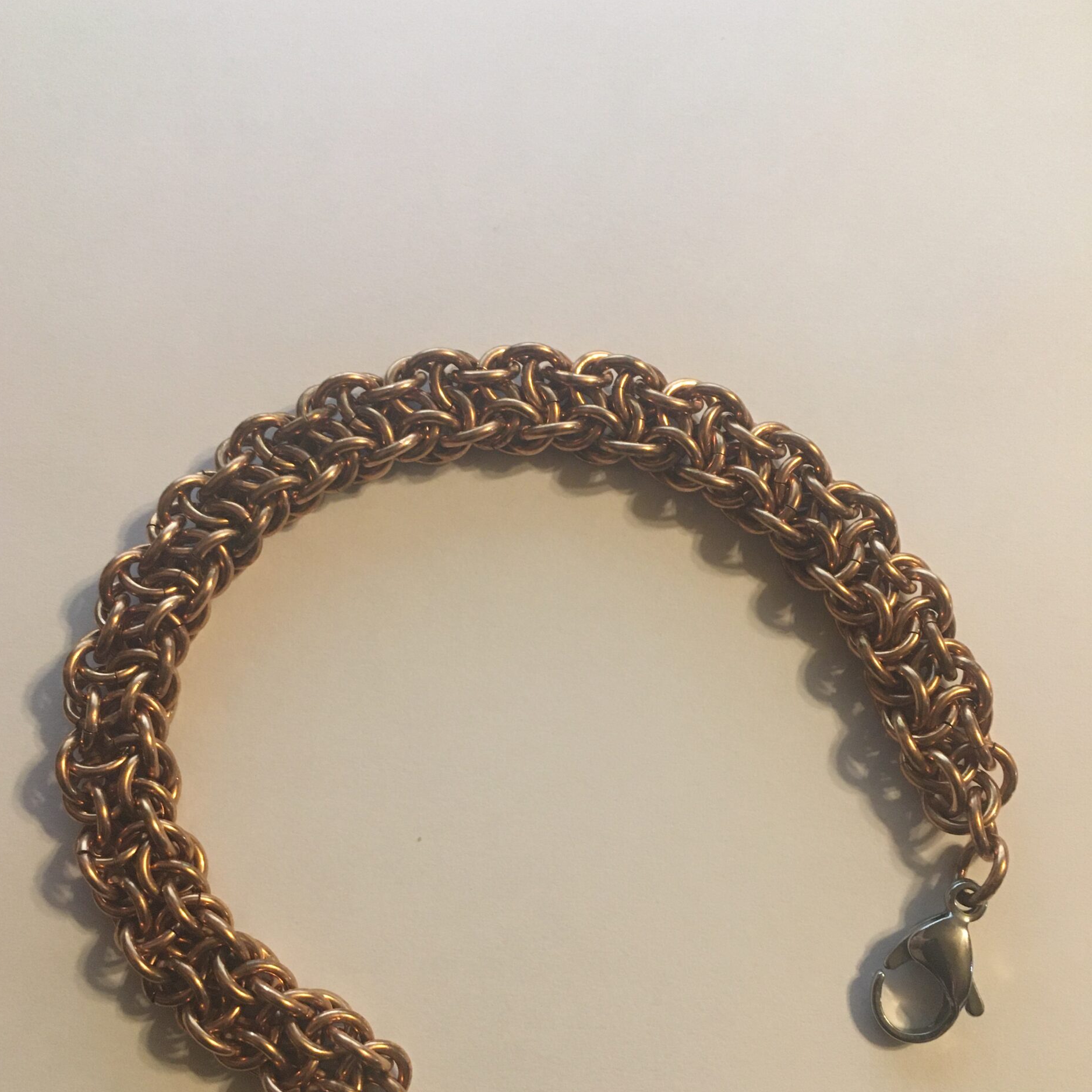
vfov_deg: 46.8
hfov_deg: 47.2
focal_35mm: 35
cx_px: 534
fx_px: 1249
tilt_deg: -79.8
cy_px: 687
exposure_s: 1/30
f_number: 2.2
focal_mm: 4.15
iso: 160
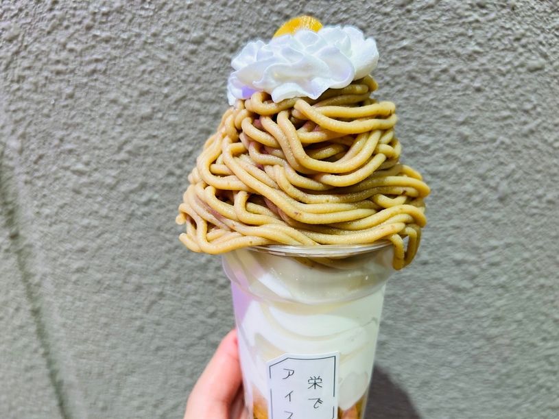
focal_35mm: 26
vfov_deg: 53.1
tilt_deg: -22.9
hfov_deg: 67.3
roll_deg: +2.3
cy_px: 210
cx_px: 280
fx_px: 420
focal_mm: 5.7
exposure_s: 1/120
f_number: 1.5
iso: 125
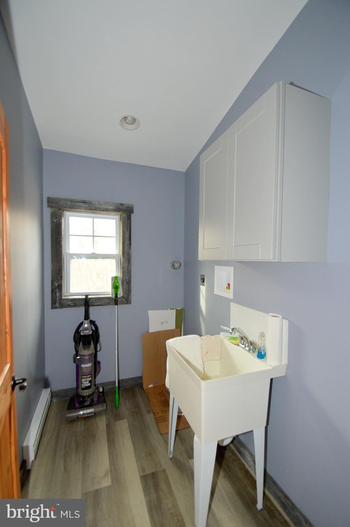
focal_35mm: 15
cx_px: 175
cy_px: 264
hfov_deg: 77.2
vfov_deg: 100.4
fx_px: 219
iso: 800
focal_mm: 10
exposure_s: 1/60
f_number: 3.5
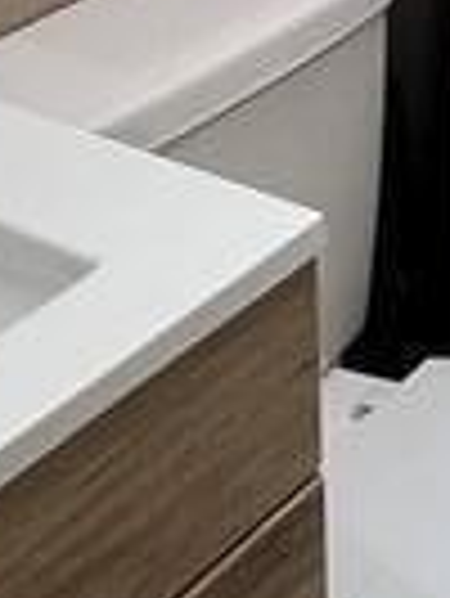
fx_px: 1731
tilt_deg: -13.3
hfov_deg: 14.0
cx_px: 652
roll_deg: +0.4
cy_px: -342
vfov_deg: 17.3
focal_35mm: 100
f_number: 1.8
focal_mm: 1.57
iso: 125
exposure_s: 1/120
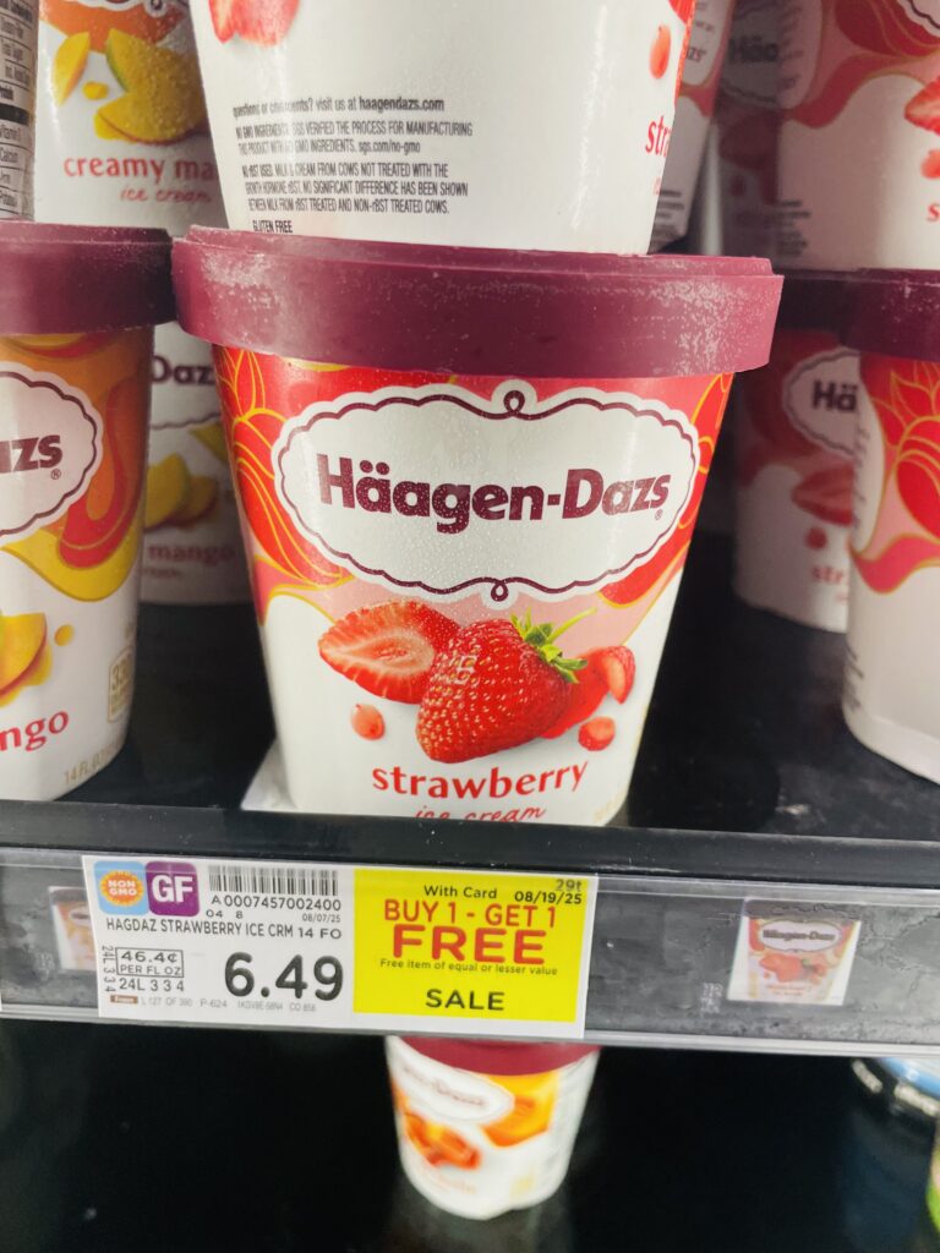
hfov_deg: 53.1
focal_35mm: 26
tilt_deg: -21.0
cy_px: 626
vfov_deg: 67.3
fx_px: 941
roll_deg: -1.6
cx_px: 470
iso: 125
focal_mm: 4.2
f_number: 1.6
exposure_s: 1/120
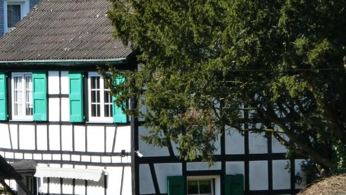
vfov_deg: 3.4
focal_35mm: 360
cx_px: 77
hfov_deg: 6.0
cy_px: 126
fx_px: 3303
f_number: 5.6
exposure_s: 1/400
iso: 80
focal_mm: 35.8
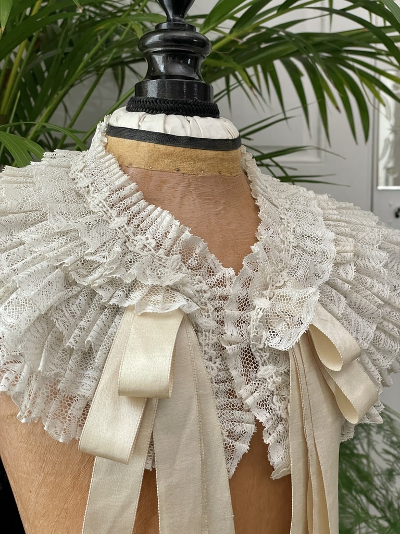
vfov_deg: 36.8
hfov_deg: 28.0
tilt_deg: -6.3
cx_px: 200
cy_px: 267
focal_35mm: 52
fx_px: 801
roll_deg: +0.5
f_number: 2
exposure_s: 1/93
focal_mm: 6
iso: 200
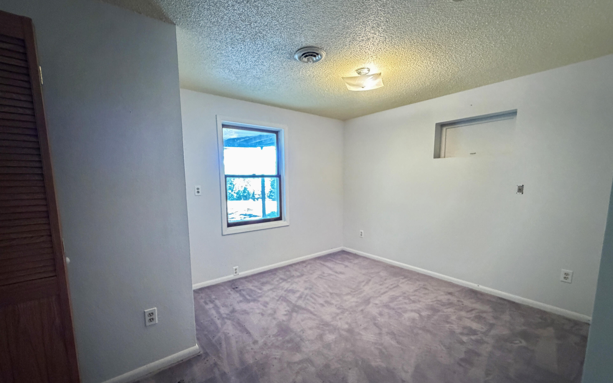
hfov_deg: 101.5
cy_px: 209
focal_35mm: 15
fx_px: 251
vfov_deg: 74.6
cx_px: 306
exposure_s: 1/60
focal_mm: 2.22
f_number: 2.2
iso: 1000
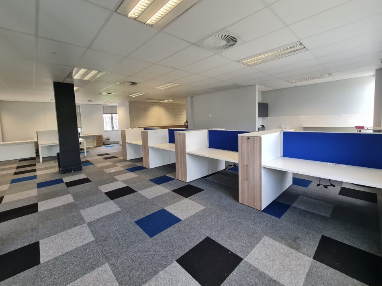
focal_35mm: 14
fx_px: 154
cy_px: 132
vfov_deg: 85.5
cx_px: 196
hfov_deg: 102.1
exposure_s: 1/50
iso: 160
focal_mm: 2.2
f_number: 2.2
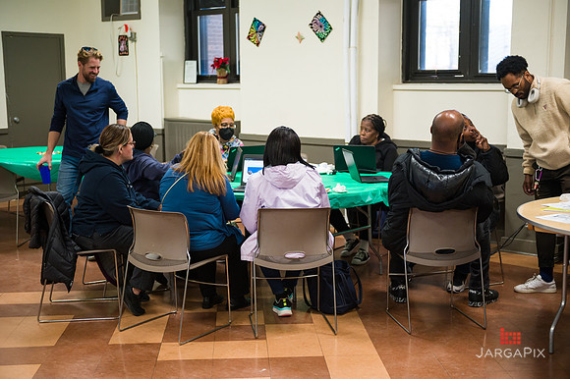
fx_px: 823
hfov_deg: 38.2
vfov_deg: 26.0
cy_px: 190
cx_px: 285
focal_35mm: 52
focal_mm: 52
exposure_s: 1/200
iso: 1600
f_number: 3.2
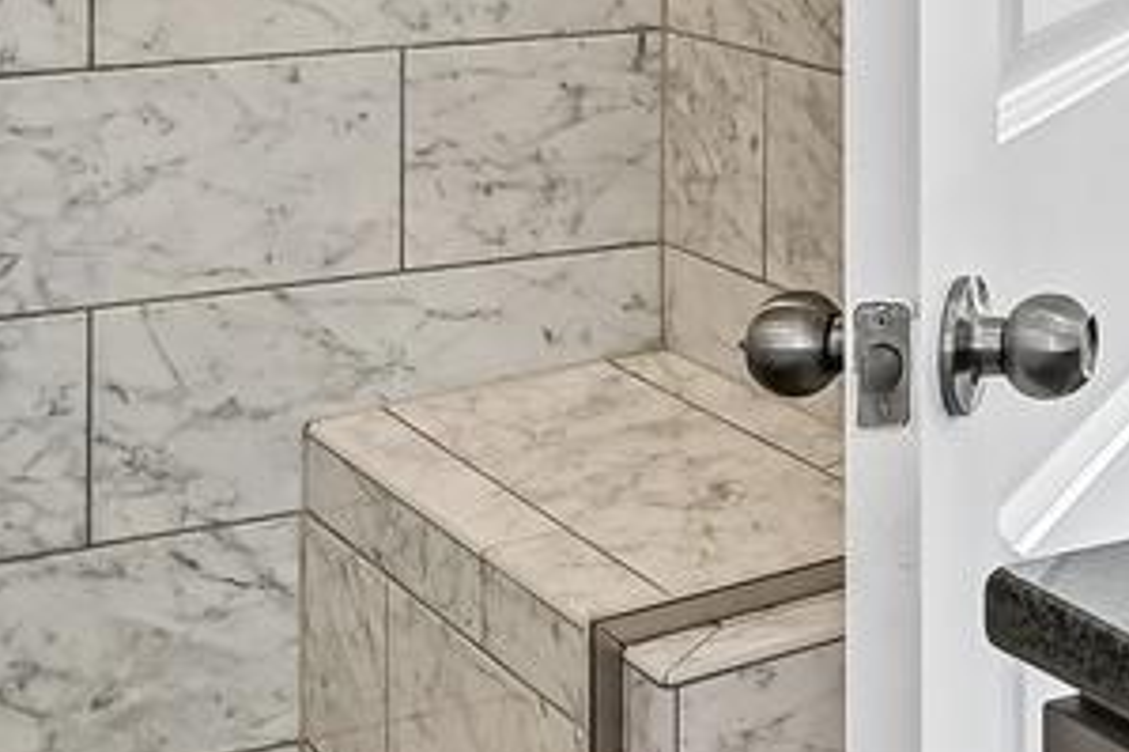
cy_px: -361
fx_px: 3009
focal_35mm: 96
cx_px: 1624
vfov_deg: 13.4
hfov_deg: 19.0
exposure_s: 1/15
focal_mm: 14
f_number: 8
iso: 360
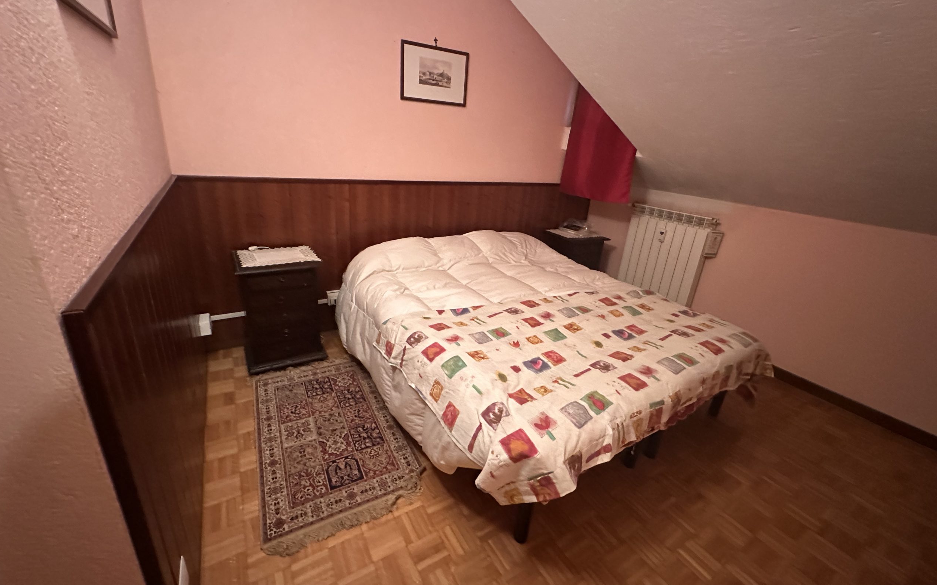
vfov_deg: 74.8
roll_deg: -5.0
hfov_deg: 101.5
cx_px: 465
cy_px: 283
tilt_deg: -19.9
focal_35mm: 15
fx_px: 383
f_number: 2.2
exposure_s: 1/50
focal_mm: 2.22
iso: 1000
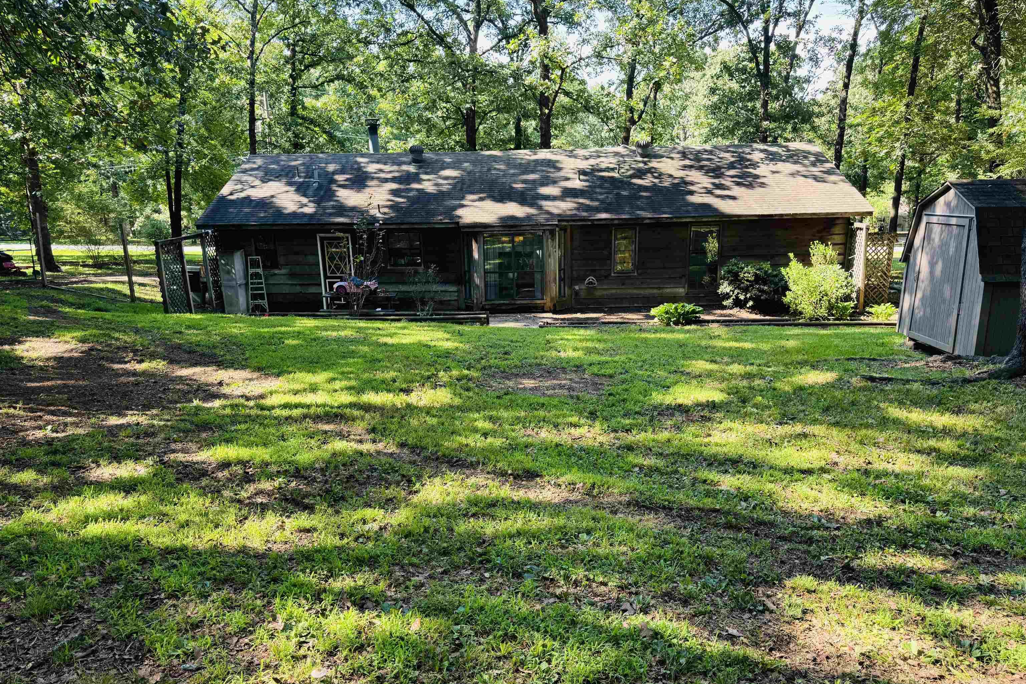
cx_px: 513
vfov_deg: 51.2
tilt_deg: -14.6
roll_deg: +1.3
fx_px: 712
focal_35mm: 25
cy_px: 378
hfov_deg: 71.5
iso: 64
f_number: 1.78
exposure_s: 1/160
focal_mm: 6.76
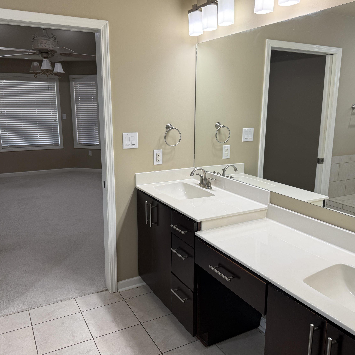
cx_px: 178
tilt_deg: -12.1
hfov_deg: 55.6
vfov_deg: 55.6
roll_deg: +0.0
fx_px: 336
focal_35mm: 29
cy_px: 177
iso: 64
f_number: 1.78
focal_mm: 6.76
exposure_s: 1/120
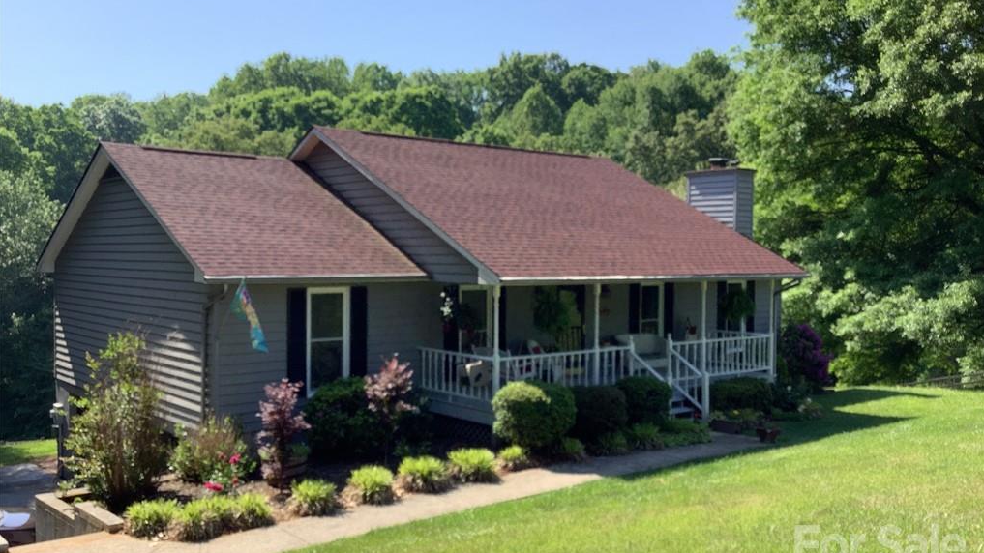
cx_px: 493
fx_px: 887
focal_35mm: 34
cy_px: 294
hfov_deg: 58.0
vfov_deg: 34.6
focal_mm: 3.3
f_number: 2.4
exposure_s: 1/637
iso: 25
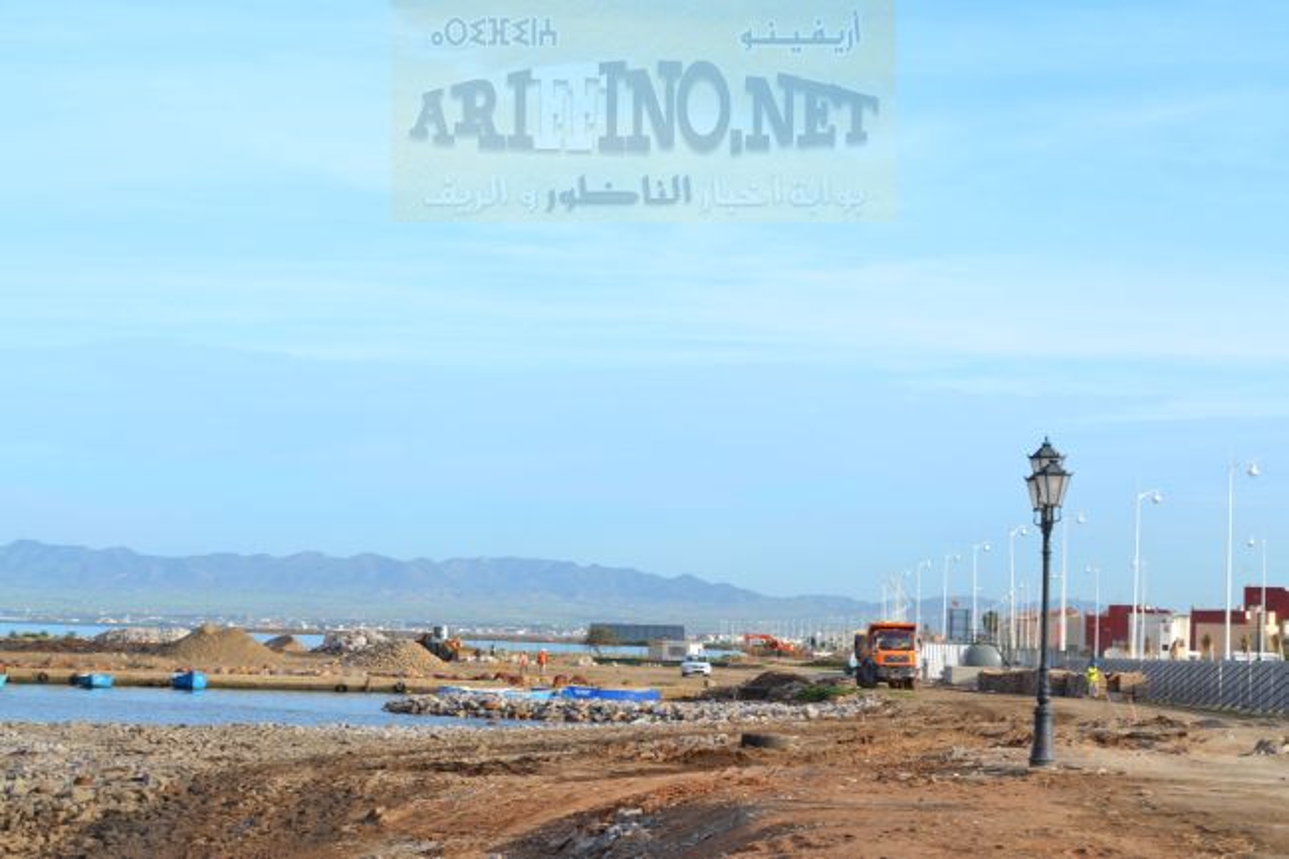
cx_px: 644
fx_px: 2953
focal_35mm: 82
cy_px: 430
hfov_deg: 24.6
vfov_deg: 16.5
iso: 100
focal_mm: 55
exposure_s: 1/250
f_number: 8
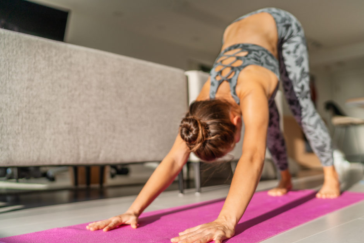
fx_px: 384
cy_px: 128
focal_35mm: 38
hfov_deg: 50.6
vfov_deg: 35.1
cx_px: 195
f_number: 1.8
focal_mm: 35
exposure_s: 1/2000
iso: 100
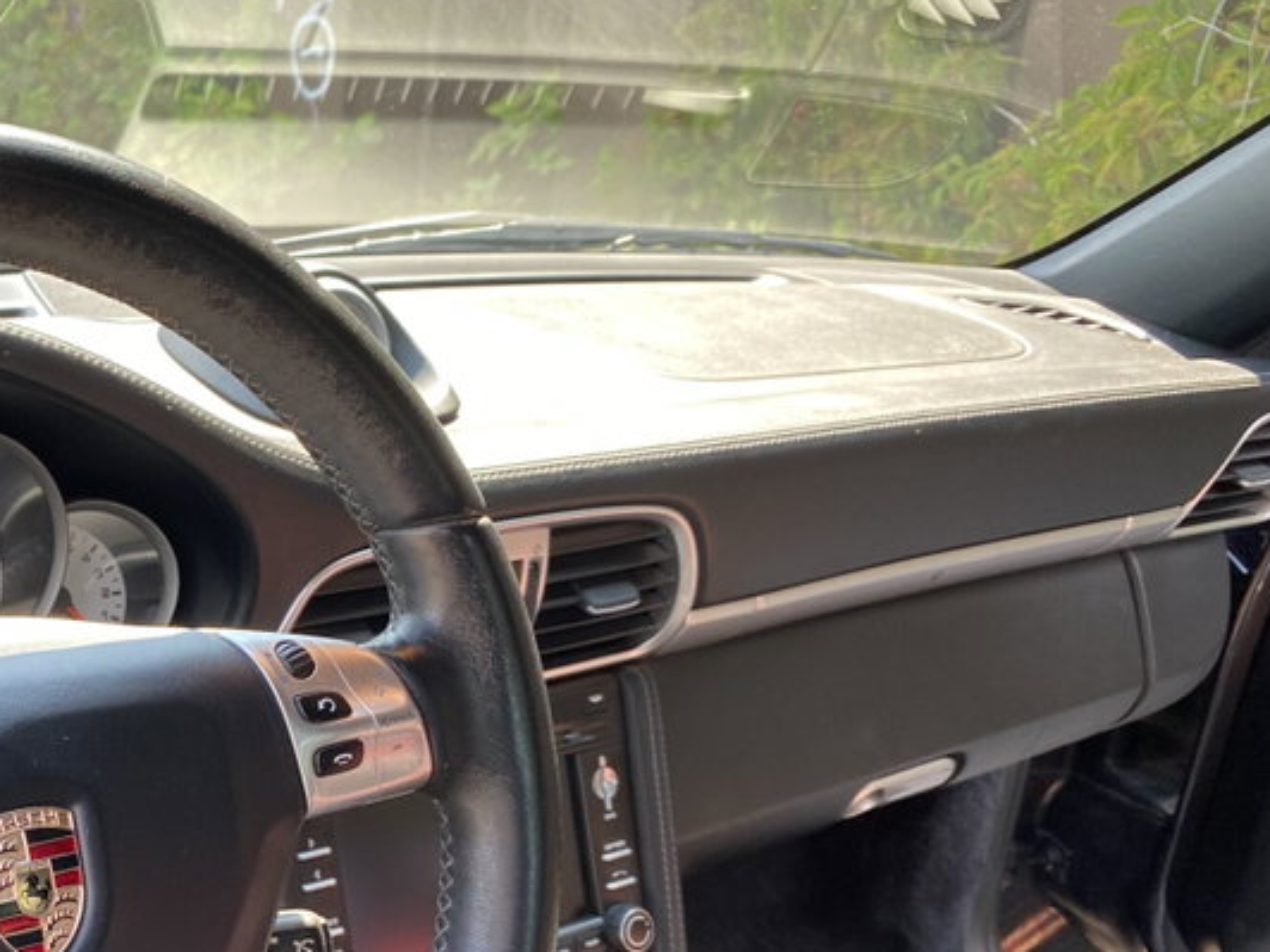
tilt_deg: -21.3
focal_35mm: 50
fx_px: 1834
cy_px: 830
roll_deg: -0.6
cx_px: 69
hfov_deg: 35.4
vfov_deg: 28.2
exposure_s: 1/122
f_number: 1.8
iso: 32
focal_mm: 4.25
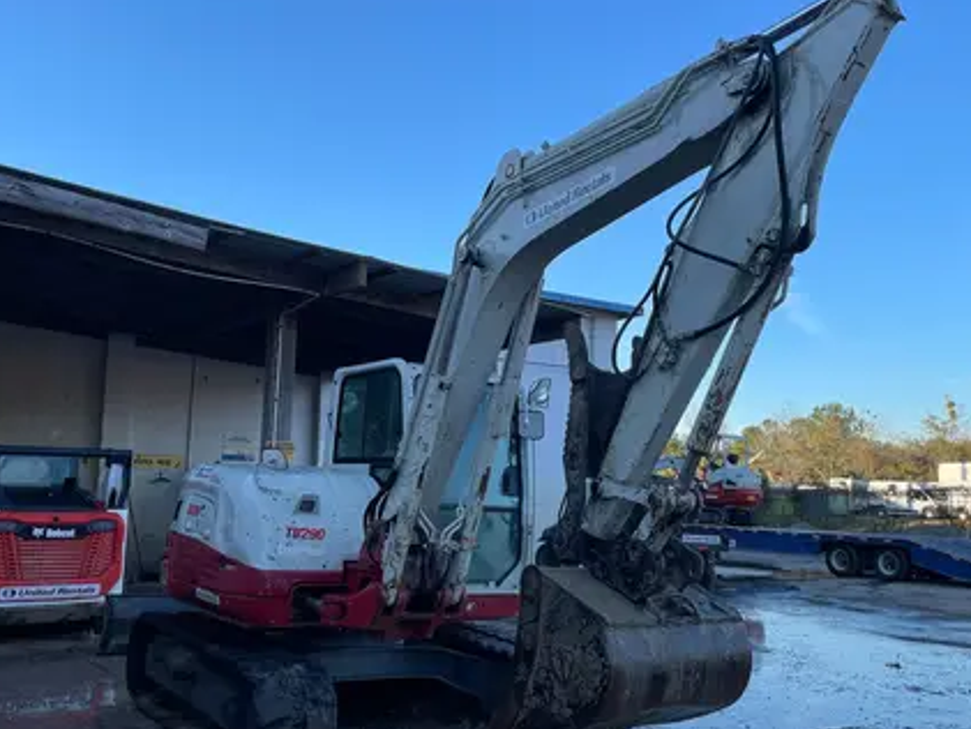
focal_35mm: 34
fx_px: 954
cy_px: 382
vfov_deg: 41.8
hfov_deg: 53.8
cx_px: 540
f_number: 1.6
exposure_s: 1/1092
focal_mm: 4.2
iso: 32
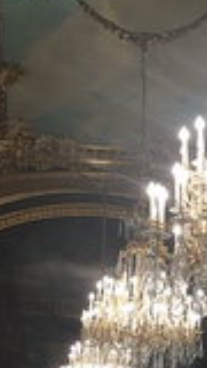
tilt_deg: +7.6
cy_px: 336
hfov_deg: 15.1
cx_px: 186
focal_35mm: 79
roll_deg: -0.7
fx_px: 771
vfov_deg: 25.9
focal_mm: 4.15
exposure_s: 1/17
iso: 50
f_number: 2.2
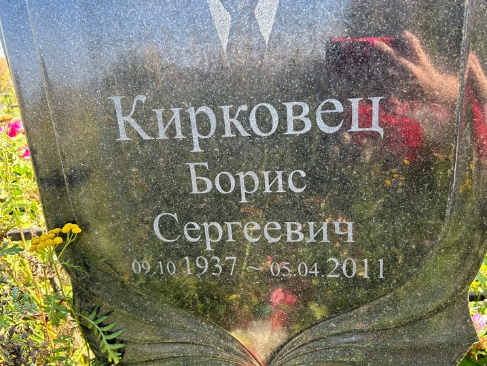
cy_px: 202
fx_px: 408
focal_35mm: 29
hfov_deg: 61.5
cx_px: 267
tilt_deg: -20.1
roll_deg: +8.8
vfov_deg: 48.2
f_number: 1.5
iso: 50
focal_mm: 5.7
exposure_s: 1/219
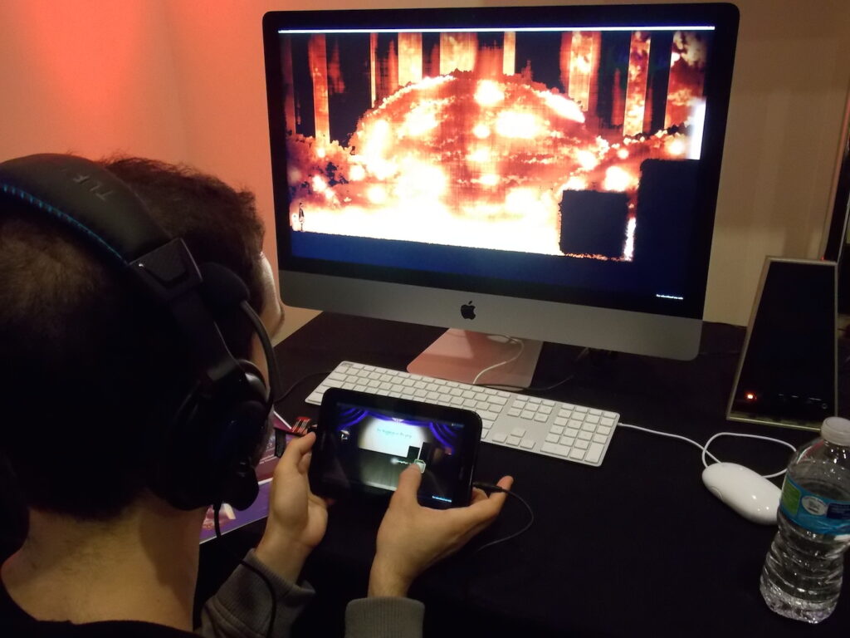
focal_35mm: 30
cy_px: 319
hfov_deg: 60.0
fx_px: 737
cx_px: 425
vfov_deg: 46.8
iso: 400
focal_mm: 5.3
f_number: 3.3
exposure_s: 1/15
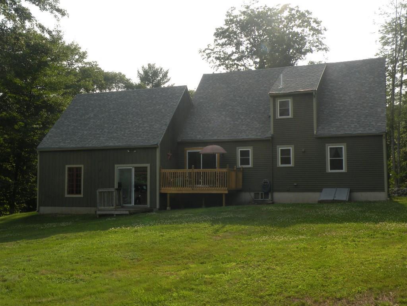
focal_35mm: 42
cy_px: 153
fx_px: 494
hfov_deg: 44.8
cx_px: 204
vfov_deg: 34.3
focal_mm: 7.4
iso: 64
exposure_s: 1/202
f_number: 5.6
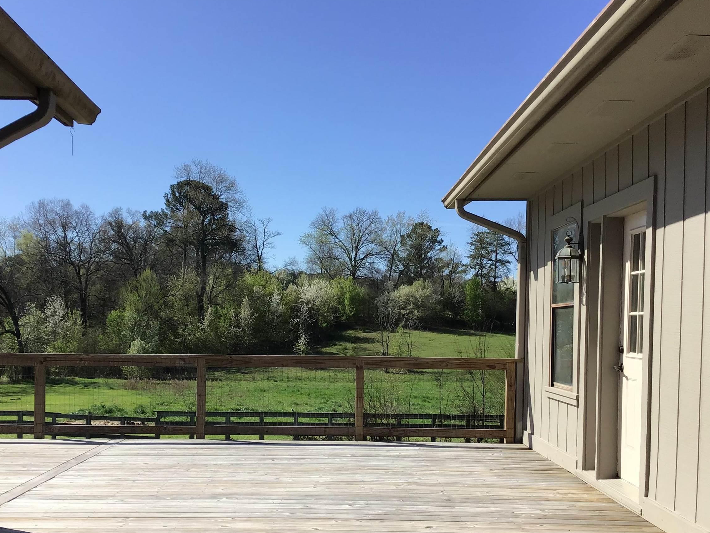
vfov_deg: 34.1
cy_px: 352
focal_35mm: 42
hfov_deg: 44.7
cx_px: 319
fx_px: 862
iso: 25
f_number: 2.4
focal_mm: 3.3
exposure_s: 1/1274
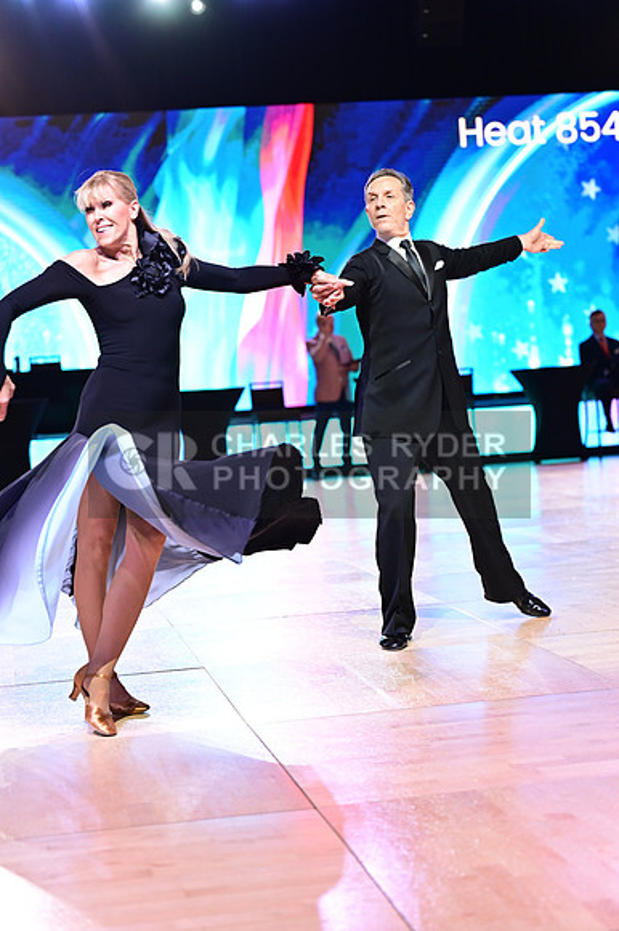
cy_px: 466
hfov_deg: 19.4
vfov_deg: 28.9
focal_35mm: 70
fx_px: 1807
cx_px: 310
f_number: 2.8
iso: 1600
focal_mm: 70
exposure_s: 1/400
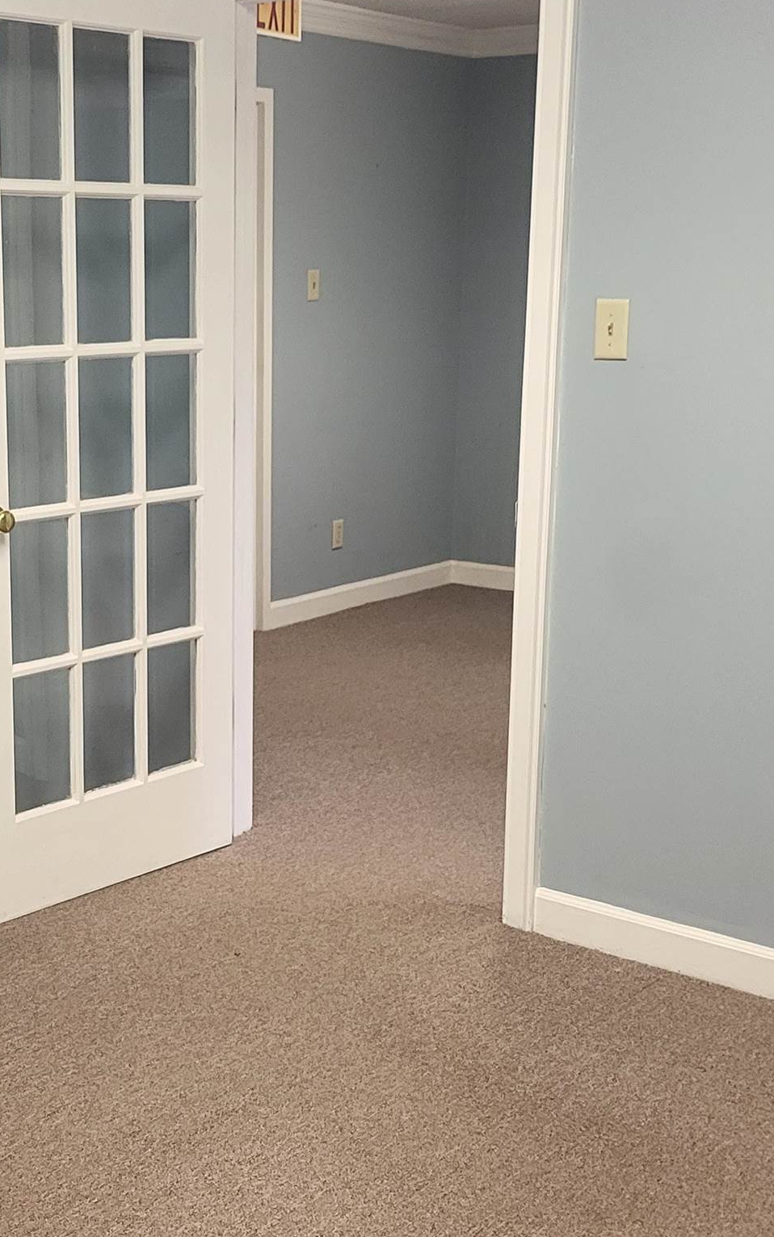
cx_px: 188
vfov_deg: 39.6
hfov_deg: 25.0
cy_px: 653
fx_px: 1721
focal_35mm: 51
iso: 320
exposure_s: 1/120
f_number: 1.8
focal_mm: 5
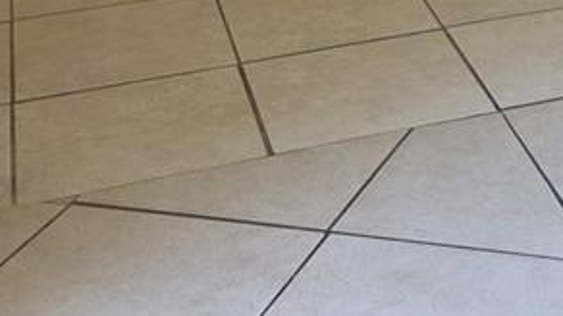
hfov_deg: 19.5
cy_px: -206
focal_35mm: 103
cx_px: 677
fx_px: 1537
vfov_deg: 11.1
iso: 125
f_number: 1.7
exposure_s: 1/180
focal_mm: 6.3
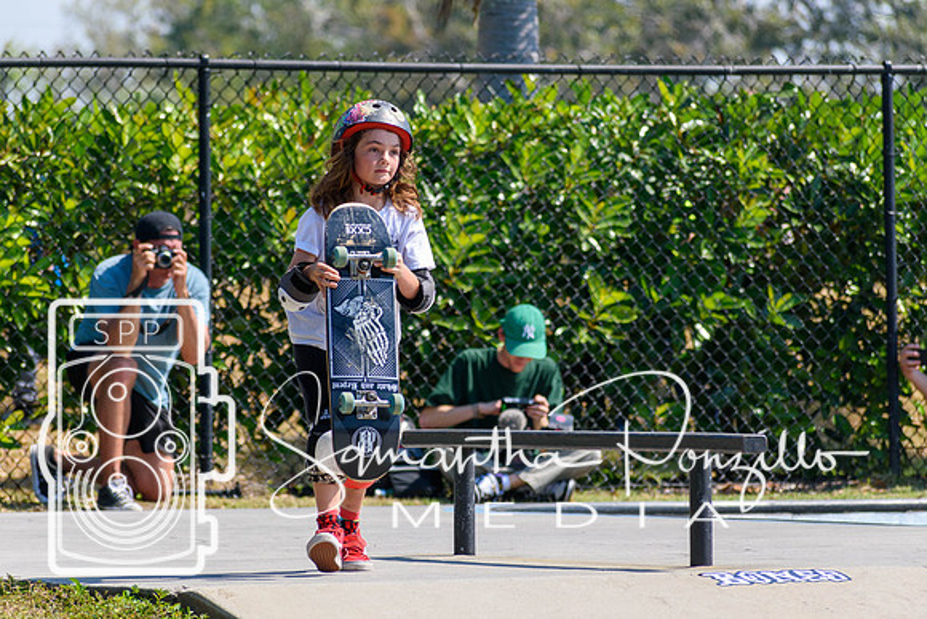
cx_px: 464
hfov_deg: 6.2
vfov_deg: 4.2
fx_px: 8499
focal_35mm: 330
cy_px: 310
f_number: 5.6
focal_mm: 220
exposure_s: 1/1600
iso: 400
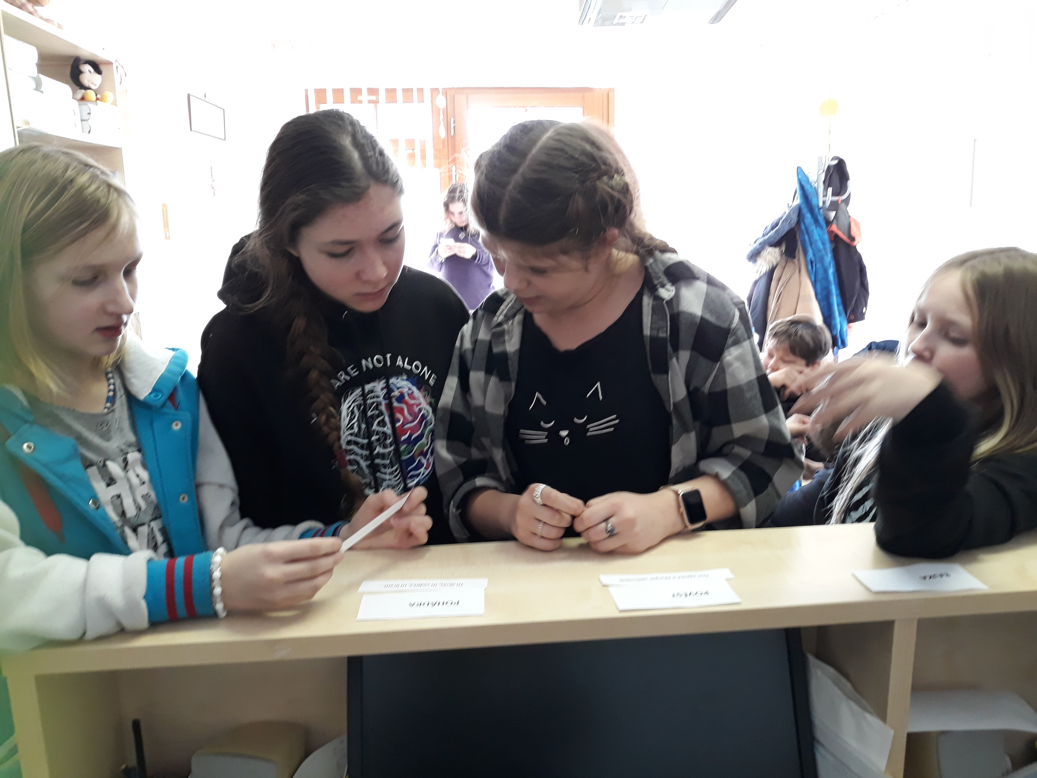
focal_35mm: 27
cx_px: 518
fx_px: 809
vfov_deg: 51.4
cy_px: 389
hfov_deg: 65.3
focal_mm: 3.71
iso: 200
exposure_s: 1/33
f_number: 1.7
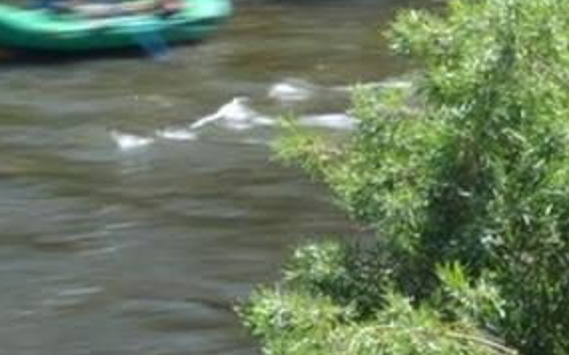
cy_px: 43
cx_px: 90
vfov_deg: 8.5
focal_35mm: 154
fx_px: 2388
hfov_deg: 13.5
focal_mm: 18
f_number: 22
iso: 100
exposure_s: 1/5
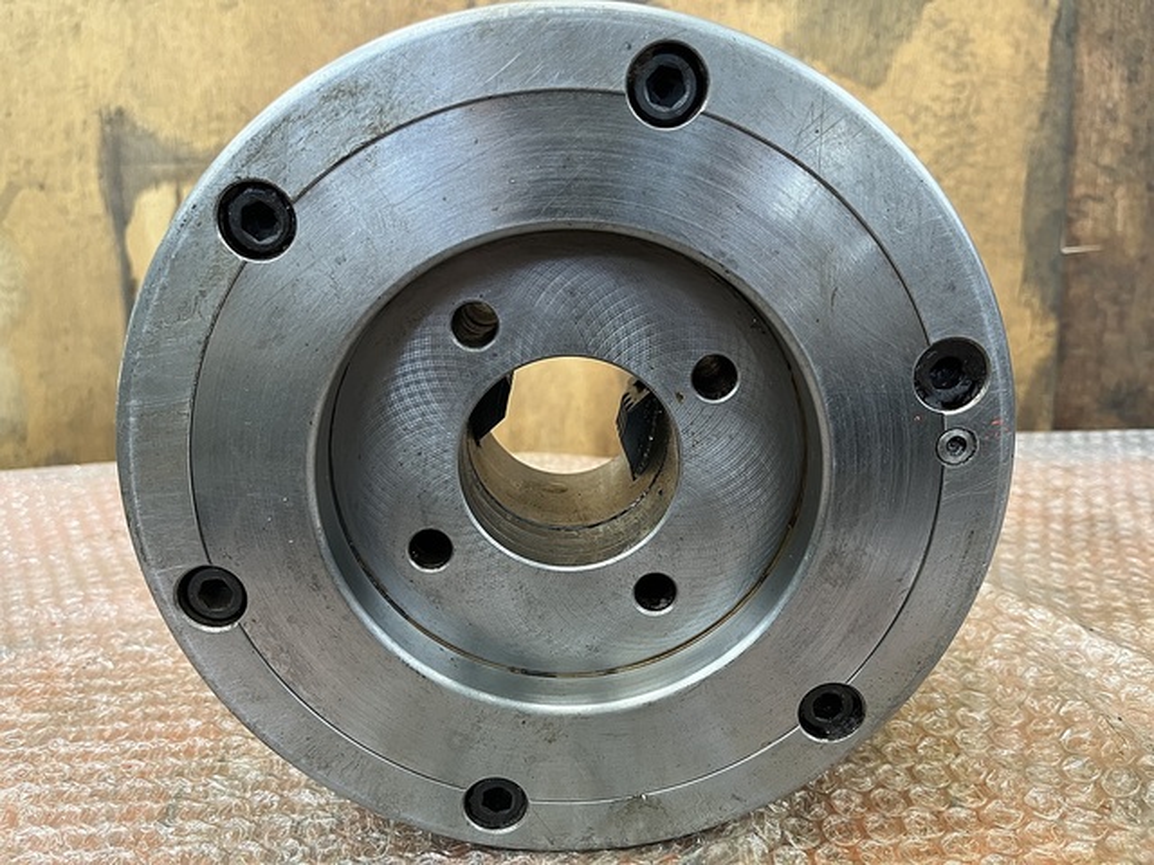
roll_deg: +2.2
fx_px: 867
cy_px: 432
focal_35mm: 26
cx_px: 577
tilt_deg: -18.4
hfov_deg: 67.3
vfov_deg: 53.1
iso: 160
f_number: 1.6
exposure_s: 1/60
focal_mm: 5.1
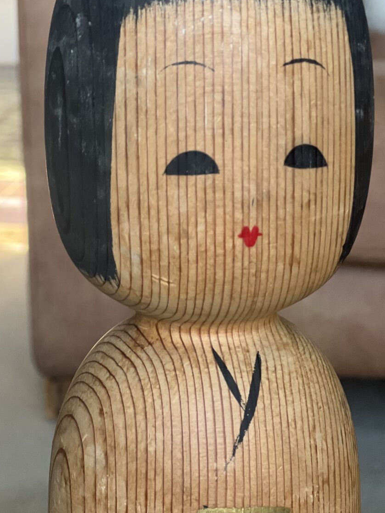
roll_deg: +0.8
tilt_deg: -12.6
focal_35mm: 110
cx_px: 228
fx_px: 1631
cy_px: 199
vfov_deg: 17.9
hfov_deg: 13.5
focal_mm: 9
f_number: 2.8
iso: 250
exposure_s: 1/64
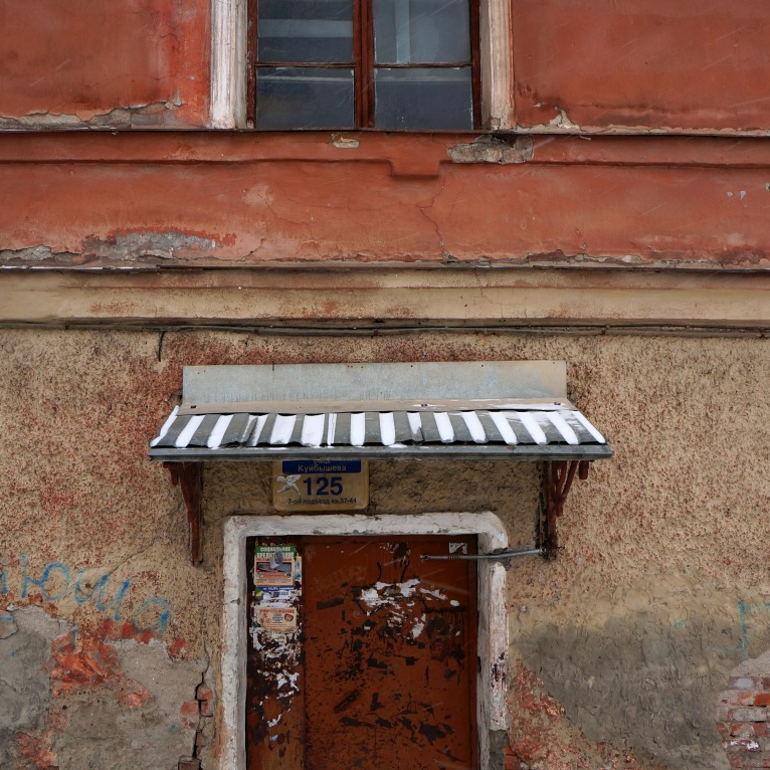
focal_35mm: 45
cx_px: 392
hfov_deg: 37.6
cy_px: 398
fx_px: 1132
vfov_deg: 37.5
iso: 100
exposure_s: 1/60
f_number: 6.3
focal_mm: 20
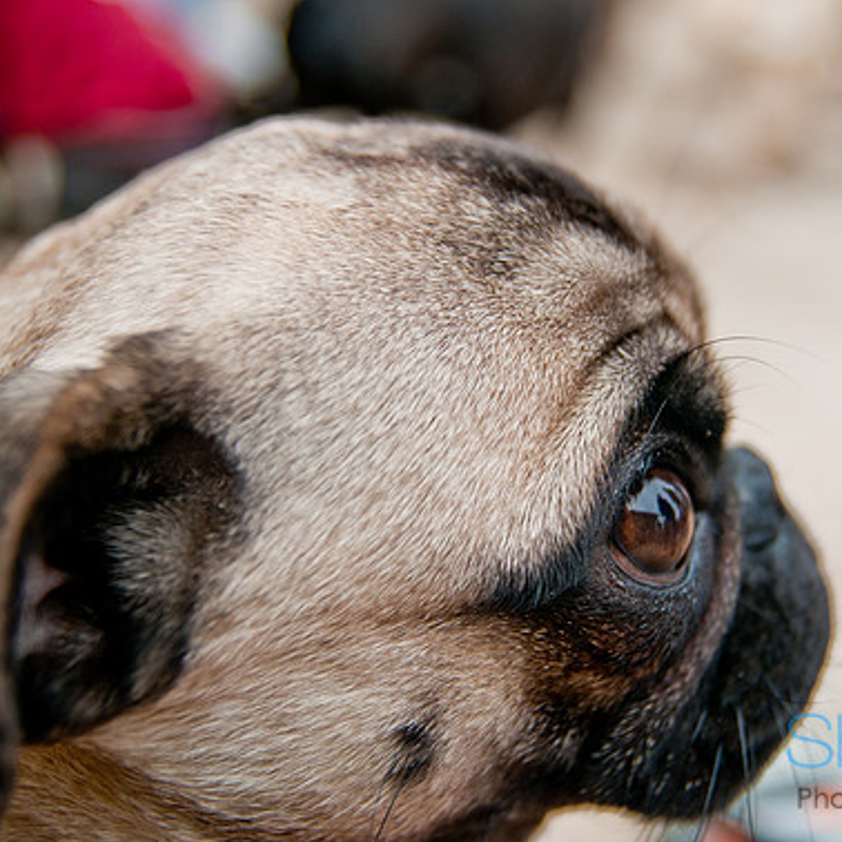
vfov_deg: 30.2
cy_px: 427
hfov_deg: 30.2
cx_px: 497
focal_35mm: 57
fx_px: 1559
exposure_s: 1/800
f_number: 2.8
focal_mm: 29
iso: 200
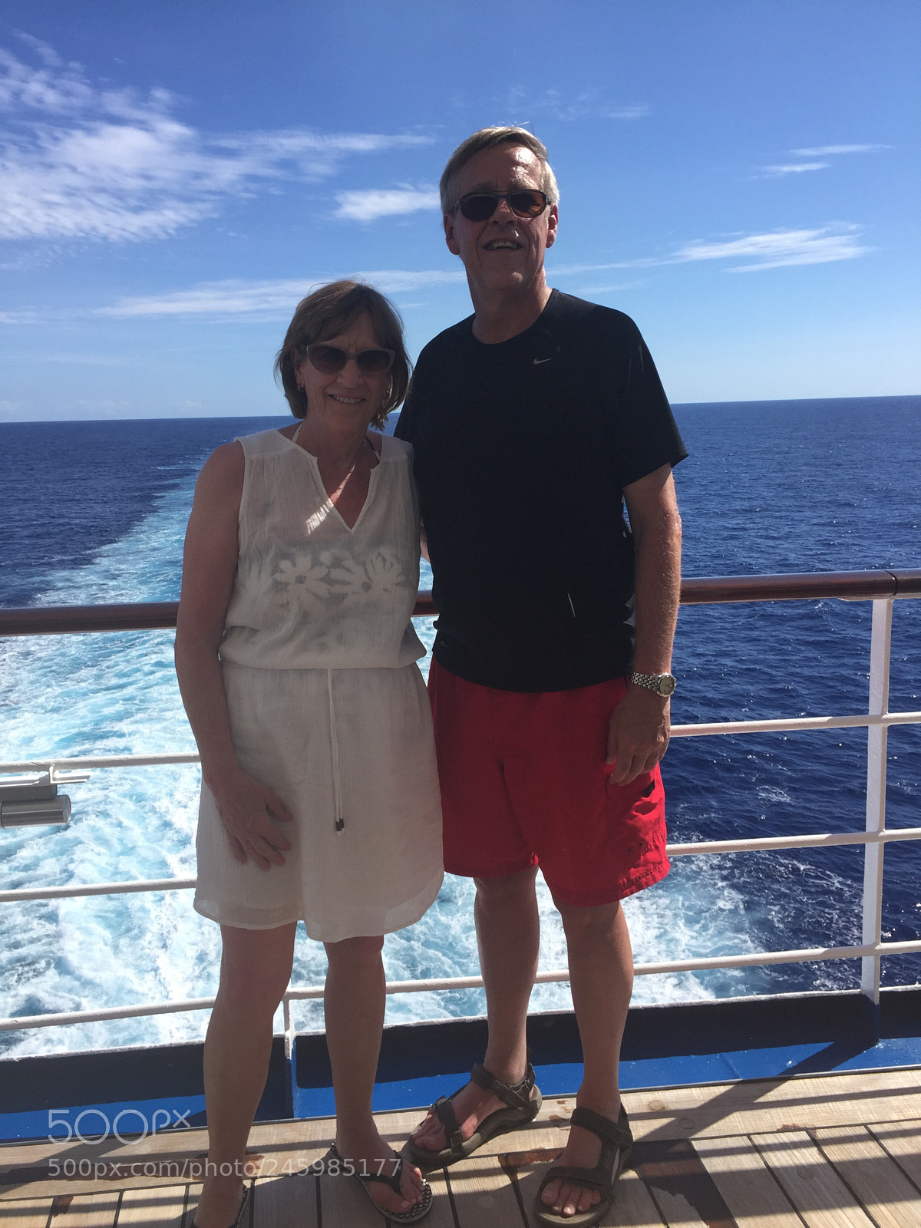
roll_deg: +2.4
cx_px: 460
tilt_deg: -7.8
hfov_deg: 48.2
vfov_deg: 61.7
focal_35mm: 29
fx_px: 1029
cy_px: 614
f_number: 2.2
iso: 32
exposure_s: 1/2198
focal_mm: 4.15
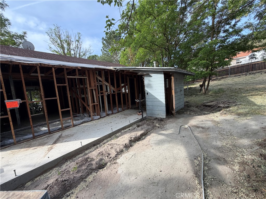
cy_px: 100
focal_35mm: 14
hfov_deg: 102.1
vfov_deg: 85.7
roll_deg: +5.4
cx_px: 133
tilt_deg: -8.9
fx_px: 108
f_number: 2.2
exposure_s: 1/502
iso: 64
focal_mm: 2.22
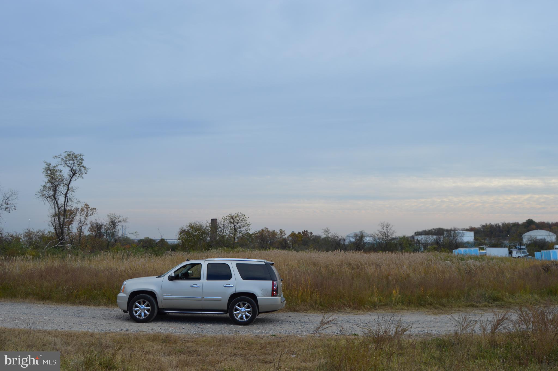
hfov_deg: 67.4
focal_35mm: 27
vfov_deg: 47.8
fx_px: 418
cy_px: 186
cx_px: 279
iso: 100
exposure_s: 1/200
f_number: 7.1
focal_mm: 18
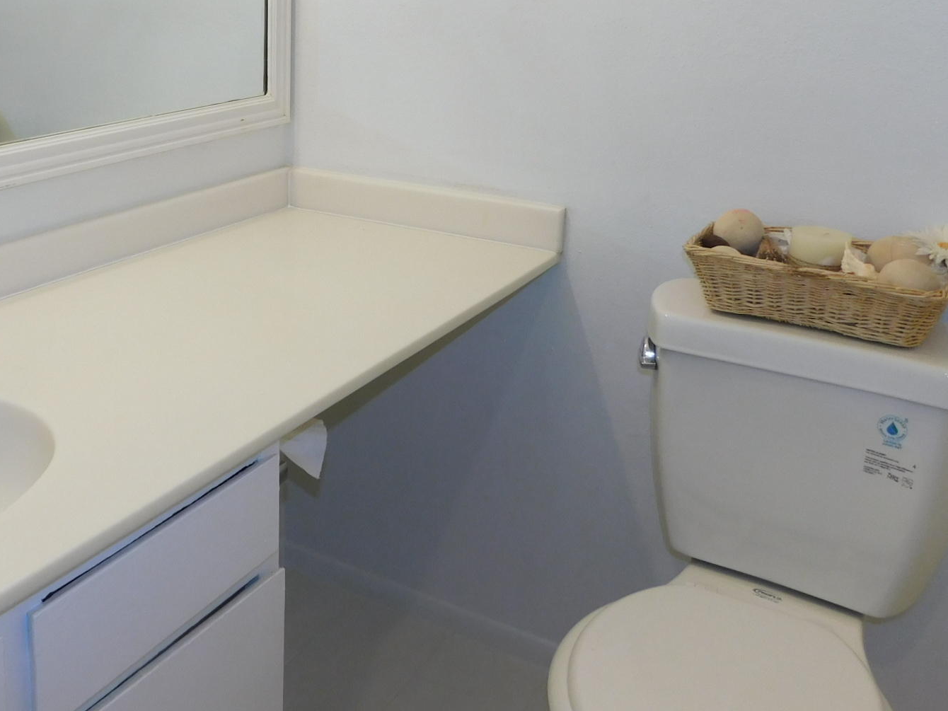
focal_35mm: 39
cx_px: 308
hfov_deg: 47.0
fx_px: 1068
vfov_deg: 35.8
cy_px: 160
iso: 125
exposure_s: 1/60
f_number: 3
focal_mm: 4
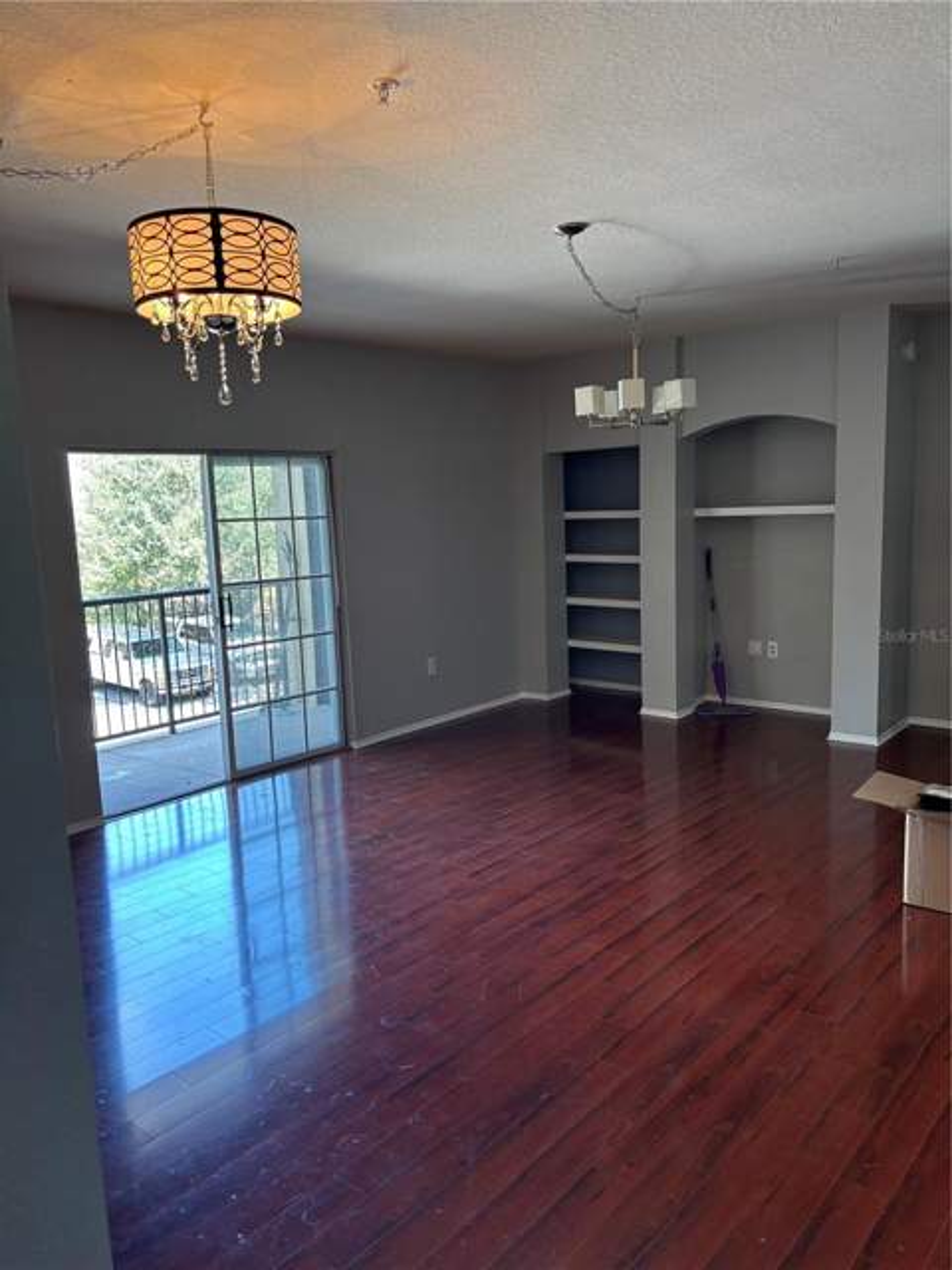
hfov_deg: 53.1
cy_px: 635
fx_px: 953
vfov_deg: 67.3
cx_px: 476
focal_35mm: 26
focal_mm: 5.96
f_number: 1.6
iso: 80
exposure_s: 1/60
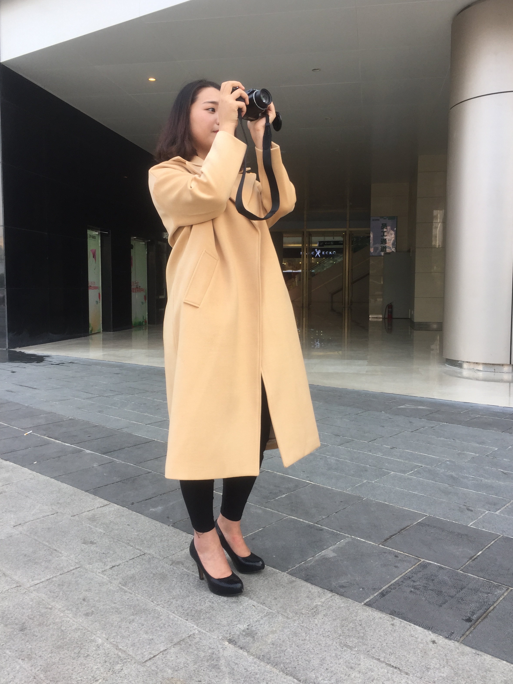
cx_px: 259
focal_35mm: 30
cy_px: 332
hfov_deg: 46.8
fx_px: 593
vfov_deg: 60.0
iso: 32
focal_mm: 4.15
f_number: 2.2
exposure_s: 1/209
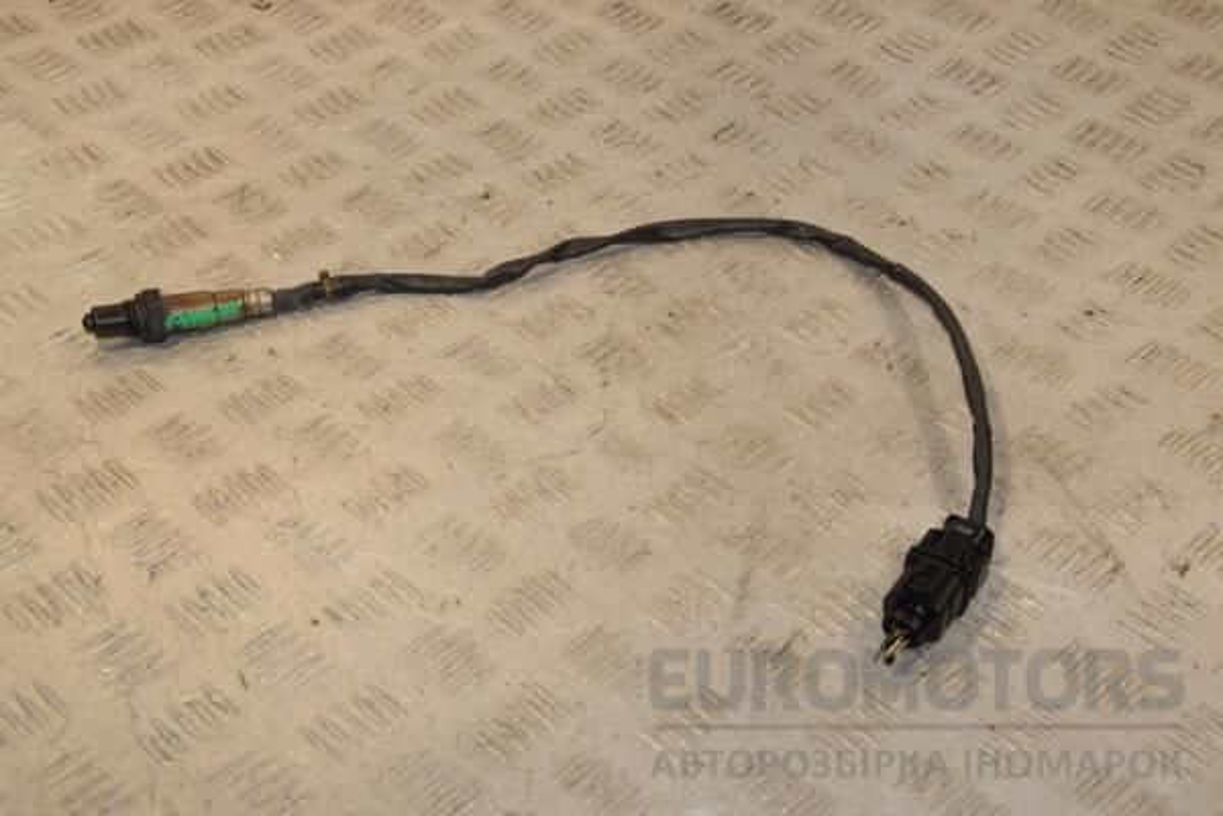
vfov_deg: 22.6
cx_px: 612
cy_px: 408
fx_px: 2038
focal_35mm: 60
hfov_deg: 33.4
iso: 800
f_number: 10
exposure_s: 1/200
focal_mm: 40
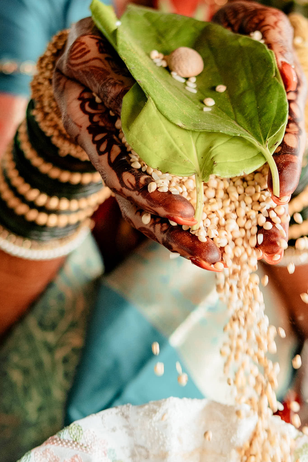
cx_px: 239
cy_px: 184
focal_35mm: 103
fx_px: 1322
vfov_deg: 19.8
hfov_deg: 13.2
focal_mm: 35
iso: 250
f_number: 2.2
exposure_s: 1/400
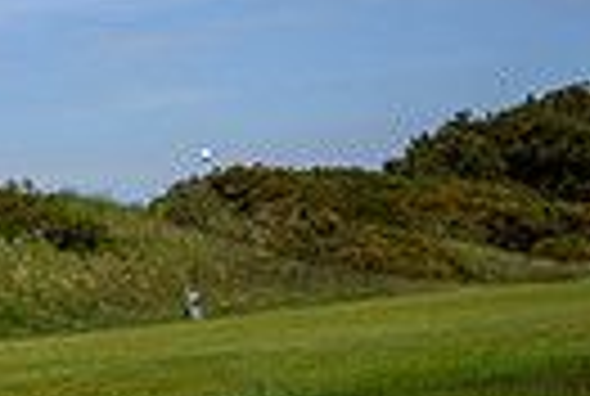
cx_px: -685
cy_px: 182
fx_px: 1741
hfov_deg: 14.7
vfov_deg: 13.0
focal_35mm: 106
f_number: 4
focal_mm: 24
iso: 250
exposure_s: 1/3200
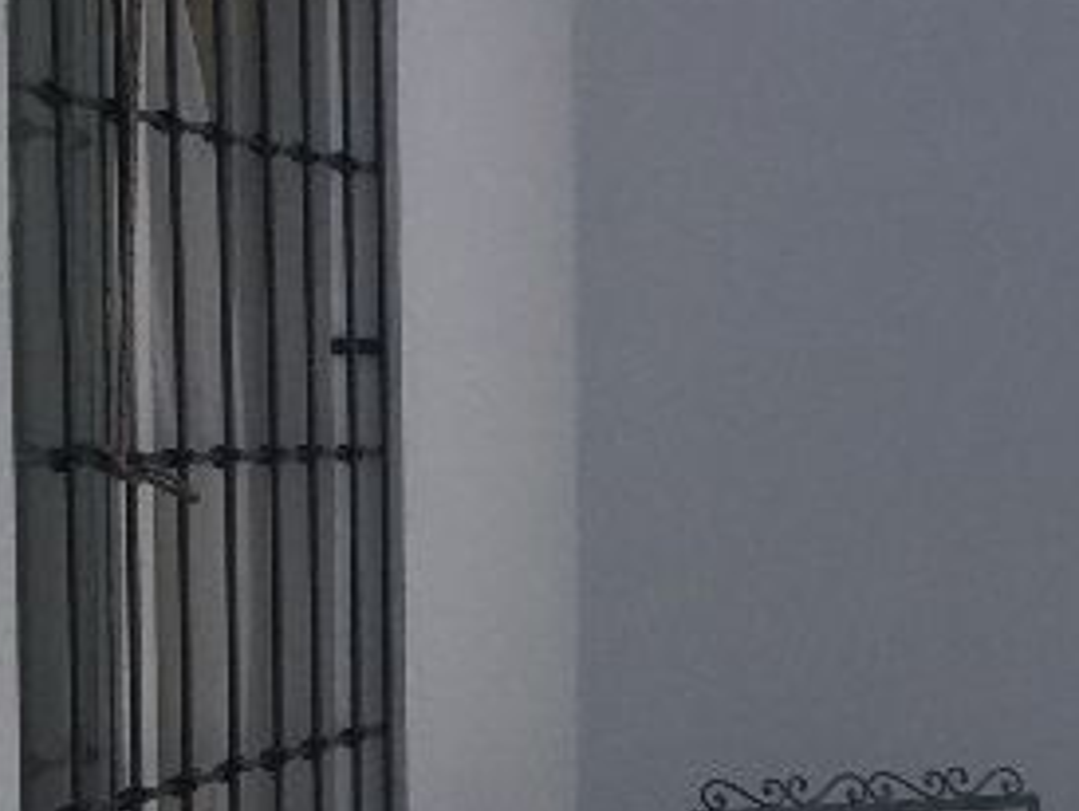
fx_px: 3525
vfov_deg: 13.0
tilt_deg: -6.9
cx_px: 1363
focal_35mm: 113
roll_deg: -1.8
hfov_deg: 16.5
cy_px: 756
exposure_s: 1/1812
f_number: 2.4
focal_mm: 3.3
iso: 25
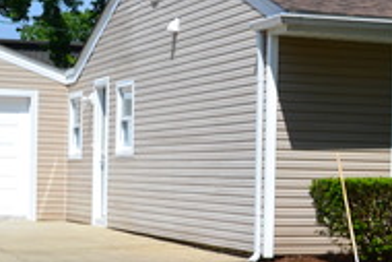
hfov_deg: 16.3
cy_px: 191
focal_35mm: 121
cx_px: 446
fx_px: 1319
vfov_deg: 11.3
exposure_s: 1/500
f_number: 11
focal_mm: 24
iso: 400
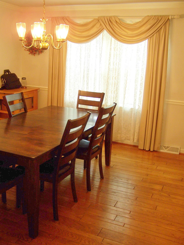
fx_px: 269
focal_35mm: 38
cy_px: 122
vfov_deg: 49.0
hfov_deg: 37.7
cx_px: 92
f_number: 2.8
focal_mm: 6.3
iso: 64
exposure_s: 1/8
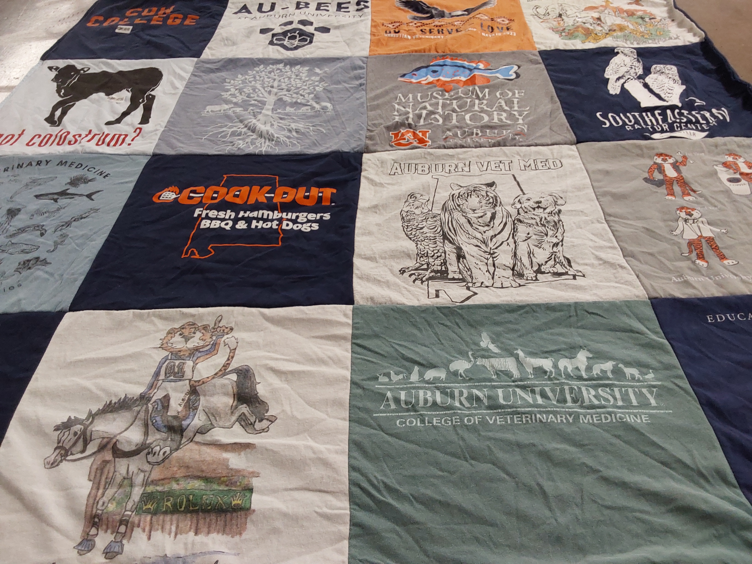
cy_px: 282
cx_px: 376
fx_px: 608
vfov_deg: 49.7
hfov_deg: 63.4
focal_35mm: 28
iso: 100
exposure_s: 1/60
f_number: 1.9
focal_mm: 2.91
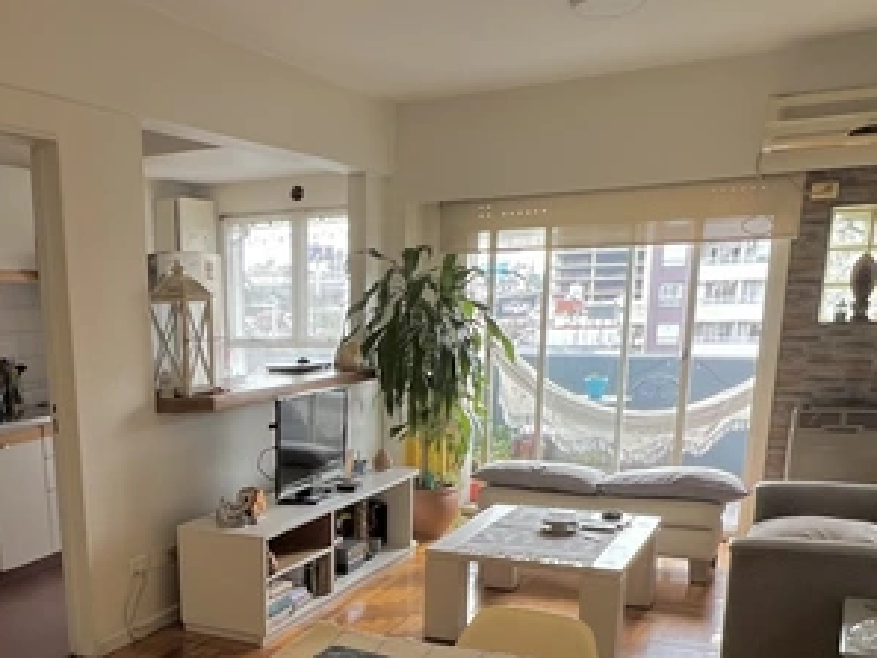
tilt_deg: -15.5
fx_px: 887
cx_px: 245
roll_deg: +1.2
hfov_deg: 50.9
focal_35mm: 35
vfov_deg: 38.7
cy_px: 555
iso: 125
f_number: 1.8
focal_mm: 1.57
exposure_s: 1/99
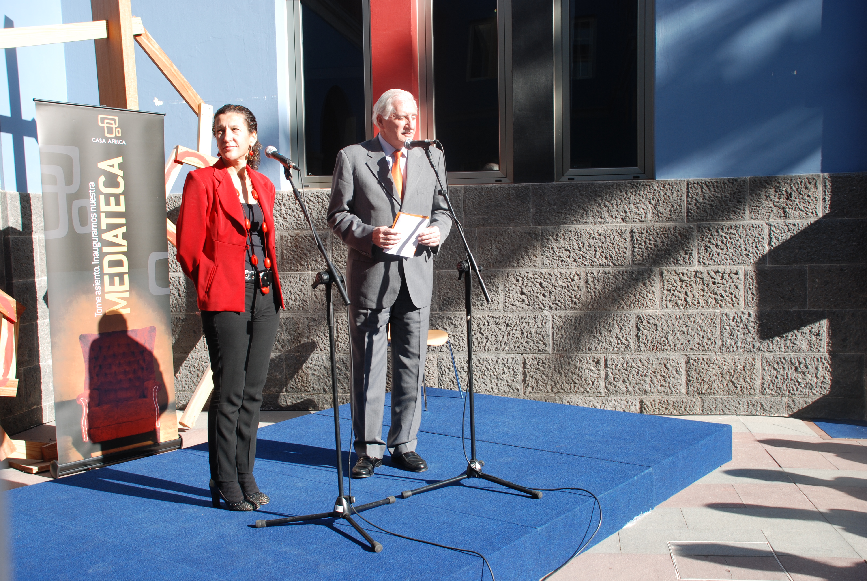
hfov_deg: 53.1
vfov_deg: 37.0
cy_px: 290
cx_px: 434
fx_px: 868
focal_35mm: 36
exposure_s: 1/125
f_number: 5.6
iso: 100
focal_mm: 24
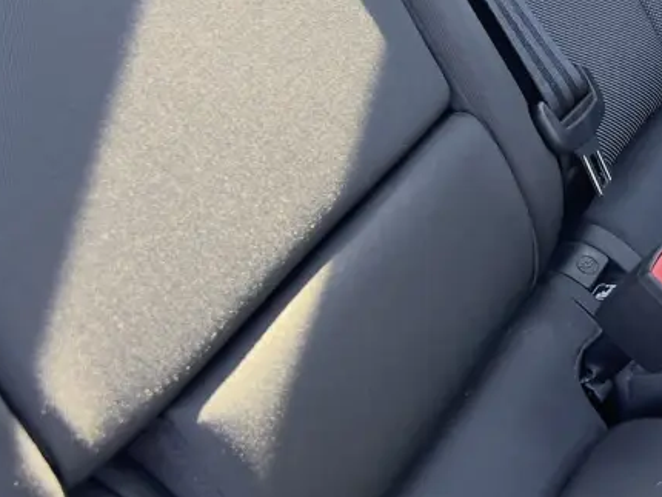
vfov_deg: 16.6
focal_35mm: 87
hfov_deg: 20.1
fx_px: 1665
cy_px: -6
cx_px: 919
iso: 125
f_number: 1.5
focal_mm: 5.7
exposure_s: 1/72
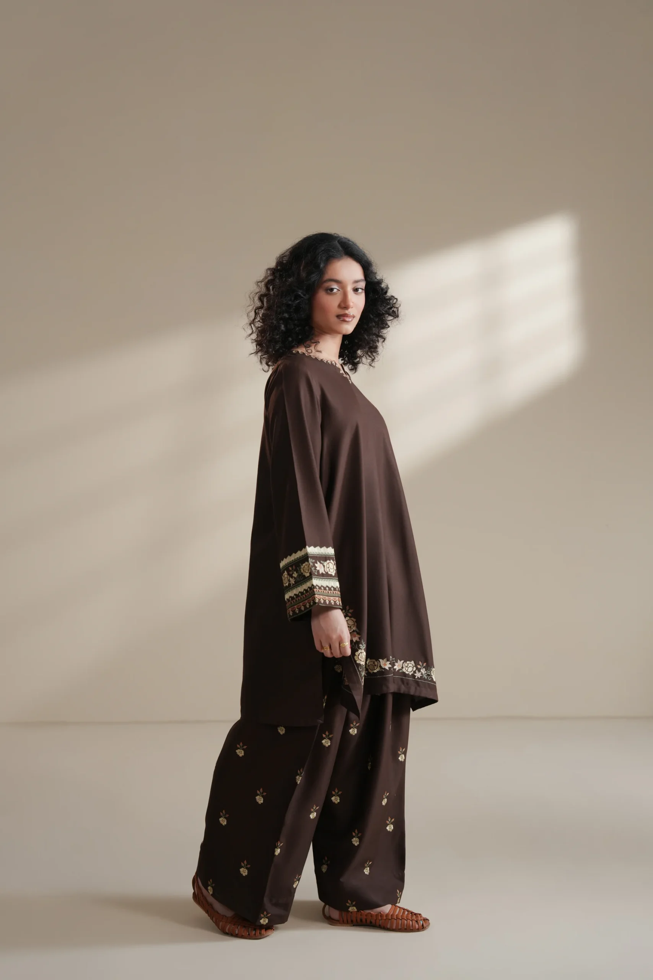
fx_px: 1442
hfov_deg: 25.5
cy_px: 490
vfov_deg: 37.5
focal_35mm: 53
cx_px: 326
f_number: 3.5
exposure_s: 1/250
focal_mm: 53
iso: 500
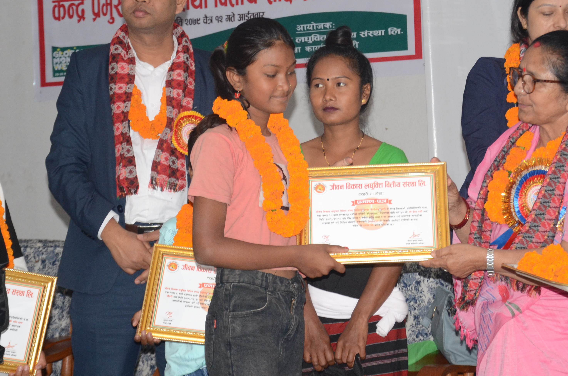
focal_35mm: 120
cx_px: 366
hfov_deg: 17.1
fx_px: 1889
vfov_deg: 11.4
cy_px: 153
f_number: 4.8
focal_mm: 48
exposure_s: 1/250
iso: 640
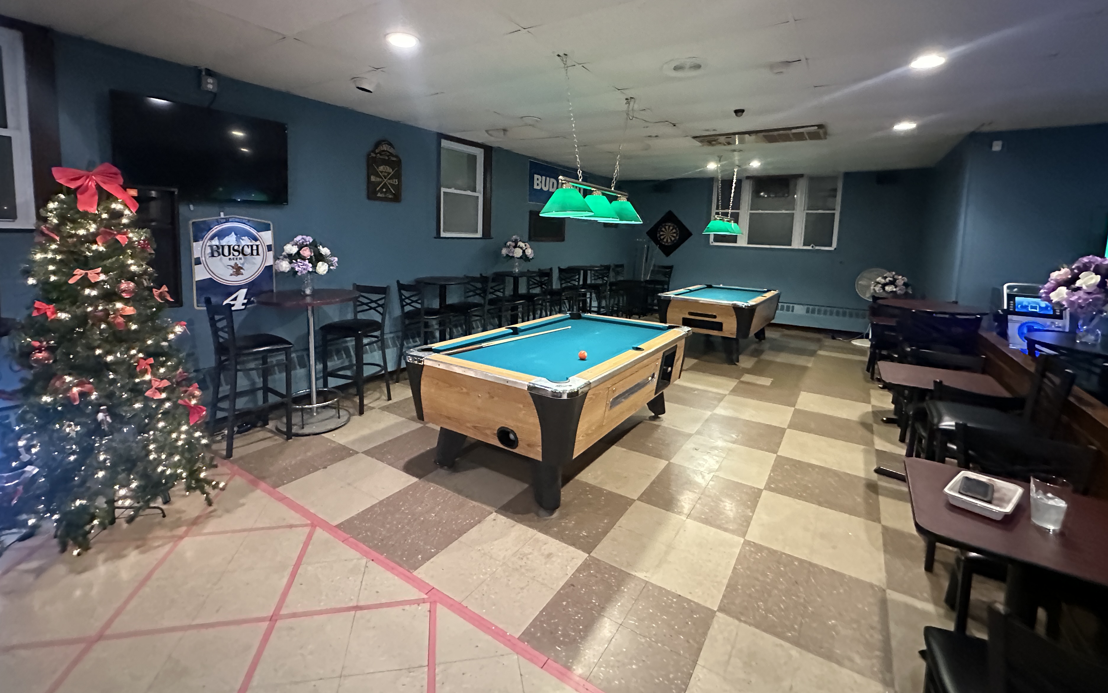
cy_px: 280
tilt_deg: -6.7
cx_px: 531
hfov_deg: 97.8
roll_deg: -2.4
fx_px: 483
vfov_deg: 70.6
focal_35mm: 16
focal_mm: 2.22
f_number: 2.2
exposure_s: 1/40
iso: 1250
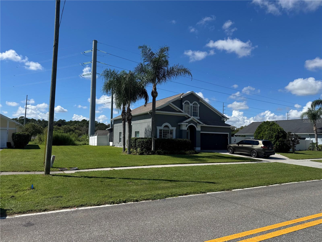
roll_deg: -1.0
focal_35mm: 24
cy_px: 121
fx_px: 223
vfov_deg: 56.8
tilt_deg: +3.8
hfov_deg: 71.6
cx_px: 161
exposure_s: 1/6410
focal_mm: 6.76
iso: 80
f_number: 1.78
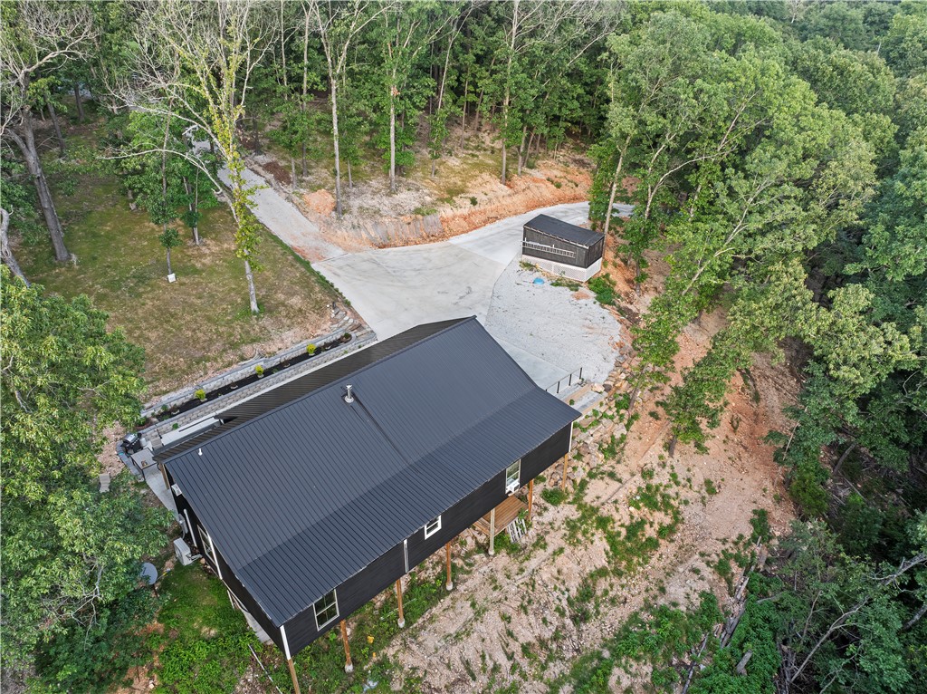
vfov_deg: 56.7
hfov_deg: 71.6
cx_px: 464
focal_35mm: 24
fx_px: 642
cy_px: 347
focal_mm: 12.29
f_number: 2.8
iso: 100
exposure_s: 1/160
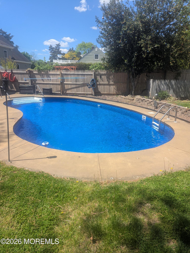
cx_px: 95
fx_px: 175
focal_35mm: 24
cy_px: 126
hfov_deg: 56.9
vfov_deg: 71.5
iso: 44
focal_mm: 6.81
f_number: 1.85
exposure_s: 1/1508
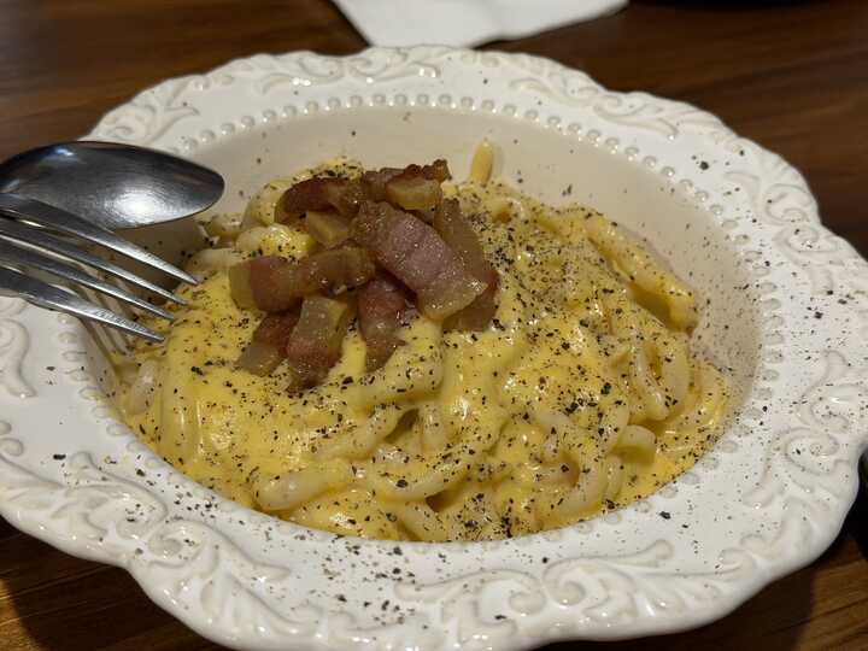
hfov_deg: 39.7
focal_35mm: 48
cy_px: 326
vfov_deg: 30.3
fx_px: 1204
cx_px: 434
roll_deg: -2.4
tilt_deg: -38.7
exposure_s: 1/60
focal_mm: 6.76
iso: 125
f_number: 1.78
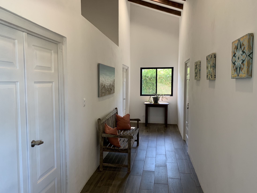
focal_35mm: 26
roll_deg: -0.4
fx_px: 193
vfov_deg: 53.1
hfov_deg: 67.3
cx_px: 128
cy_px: 96
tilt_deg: -3.8
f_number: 1.8
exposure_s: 1/83
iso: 100
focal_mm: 4.25
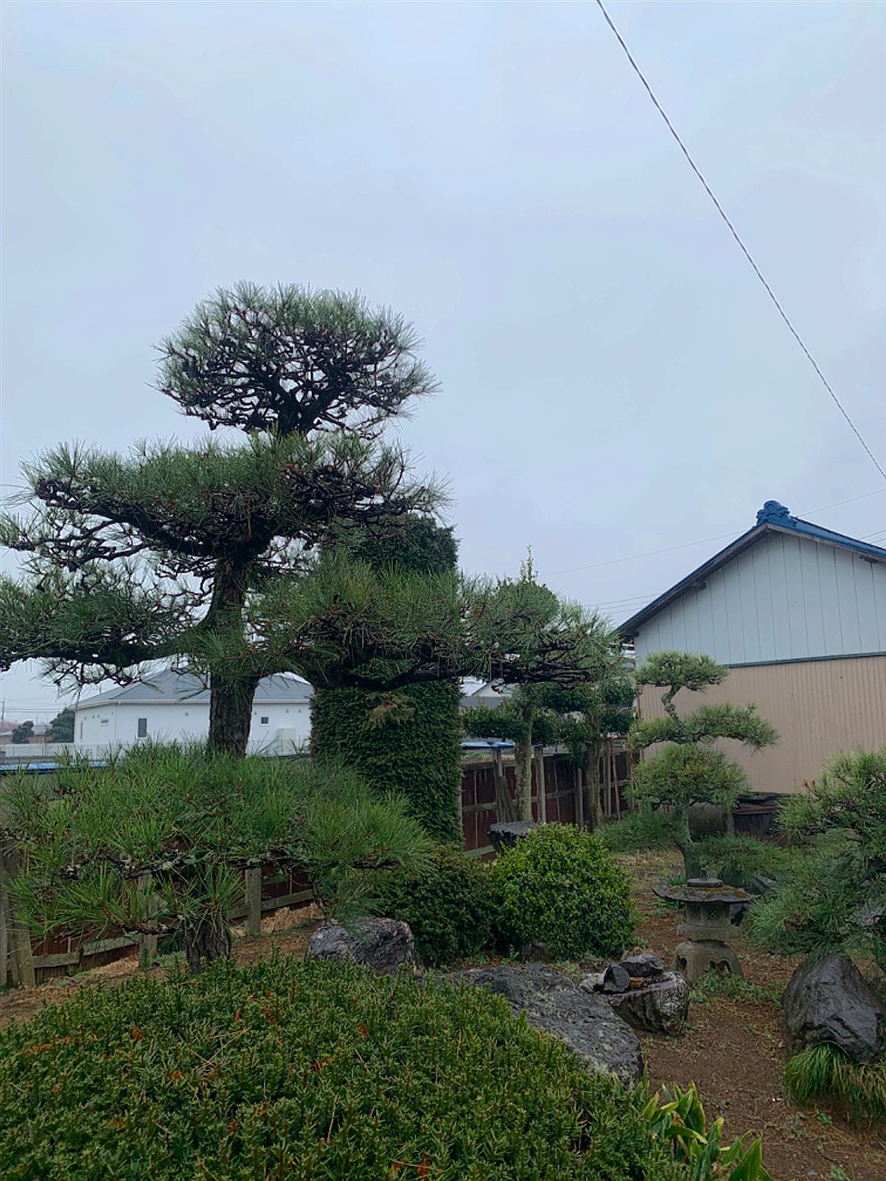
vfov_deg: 67.3
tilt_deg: +10.3
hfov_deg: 53.1
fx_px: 887
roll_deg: +1.1
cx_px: 443
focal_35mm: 26
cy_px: 590
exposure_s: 1/2309
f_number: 1.8
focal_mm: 4.25
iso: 25
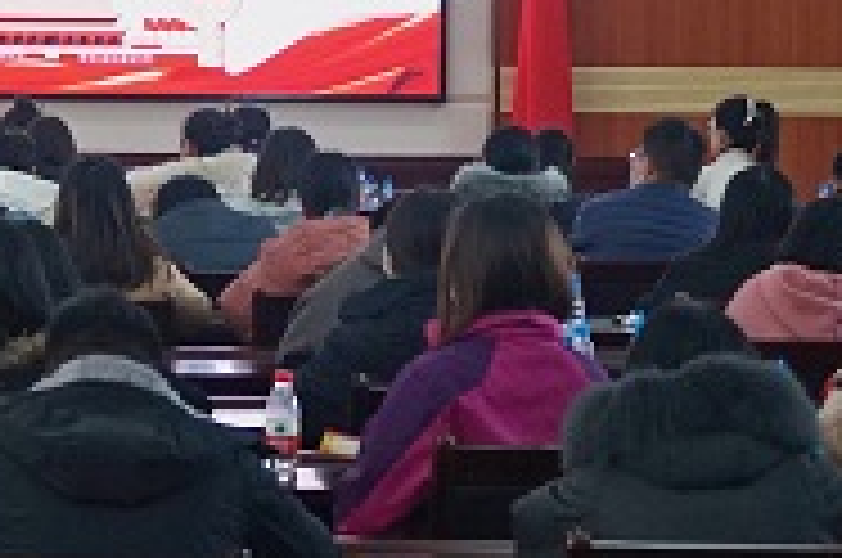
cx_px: 104
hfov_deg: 12.7
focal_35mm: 161
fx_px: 3759
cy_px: 0
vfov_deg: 8.4
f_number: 4.5
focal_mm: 43
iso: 800
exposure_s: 1/160
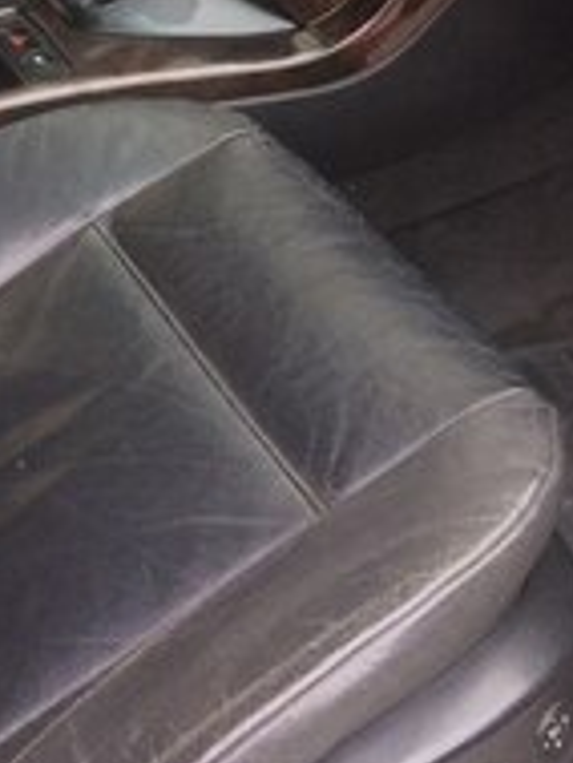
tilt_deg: -23.4
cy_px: -109
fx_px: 1675
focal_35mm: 76
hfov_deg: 19.3
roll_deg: +8.2
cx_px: 182
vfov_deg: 23.8
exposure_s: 1/33
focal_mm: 4.15
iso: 64
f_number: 2.2
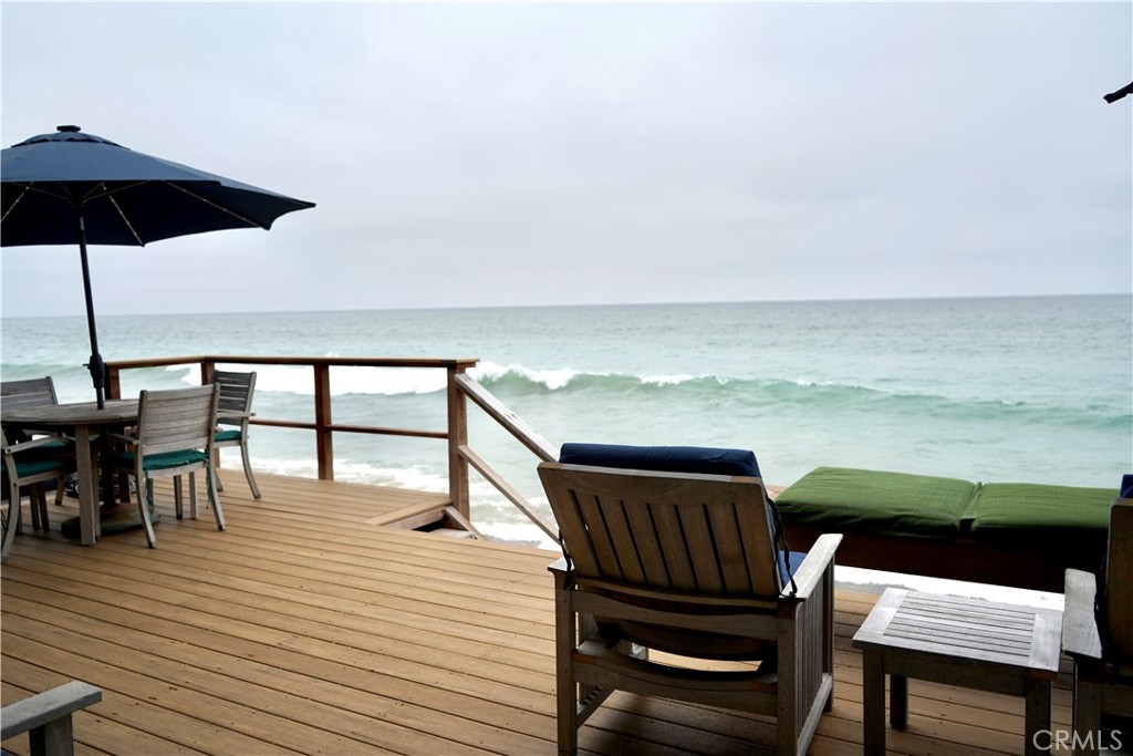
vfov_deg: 46.4
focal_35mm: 28
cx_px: 566
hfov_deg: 65.5
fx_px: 881
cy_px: 378
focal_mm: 28
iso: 100
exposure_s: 1/1600
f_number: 3.5
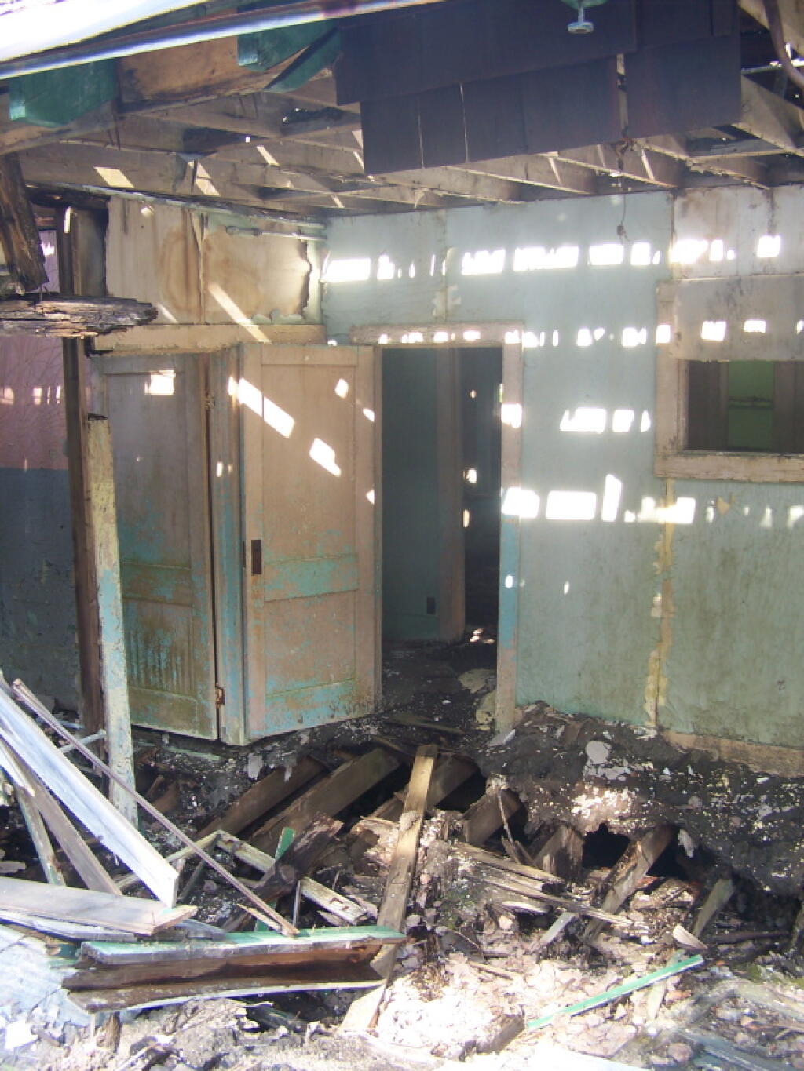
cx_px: 402
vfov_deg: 49.0
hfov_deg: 37.7
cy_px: 536
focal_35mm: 38
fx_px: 1177
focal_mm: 6.3
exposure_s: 1/40
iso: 80
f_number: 2.8
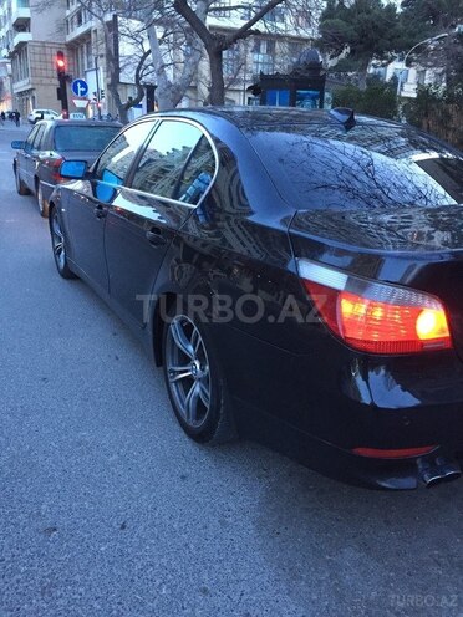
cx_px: 232
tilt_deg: -20.1
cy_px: 308
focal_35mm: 29
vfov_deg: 61.7
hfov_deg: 48.2
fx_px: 517
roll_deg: -1.6
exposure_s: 1/25
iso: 320
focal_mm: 4.15
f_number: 2.2
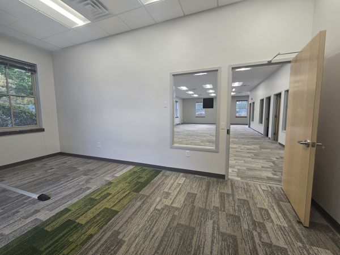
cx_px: 170
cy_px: 128
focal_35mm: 13
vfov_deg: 89.9
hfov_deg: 106.2
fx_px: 128
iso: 80
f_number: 2.2
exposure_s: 1/60
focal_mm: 2.2
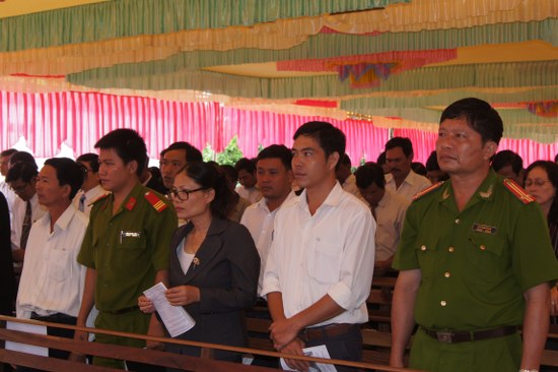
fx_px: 813
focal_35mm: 52
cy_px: 186
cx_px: 279
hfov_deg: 37.9
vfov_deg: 25.7
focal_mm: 35
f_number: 6.3
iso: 400
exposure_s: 1/80
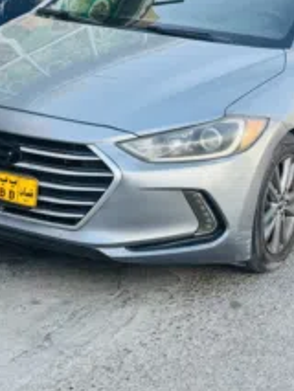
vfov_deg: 21.4
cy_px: 62
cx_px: 165
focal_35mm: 90
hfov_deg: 16.4
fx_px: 1018
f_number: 1.78
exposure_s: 1/865
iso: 64
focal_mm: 6.76
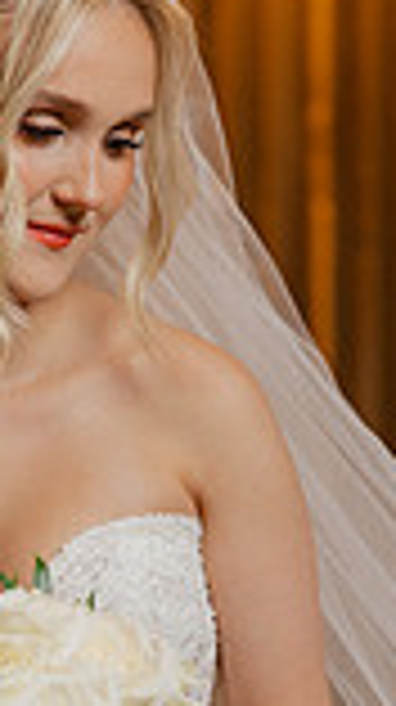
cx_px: -9
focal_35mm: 150
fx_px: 2808
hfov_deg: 8.0
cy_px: 513
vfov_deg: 14.3
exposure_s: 1/200
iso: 250
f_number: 2.2
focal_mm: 50
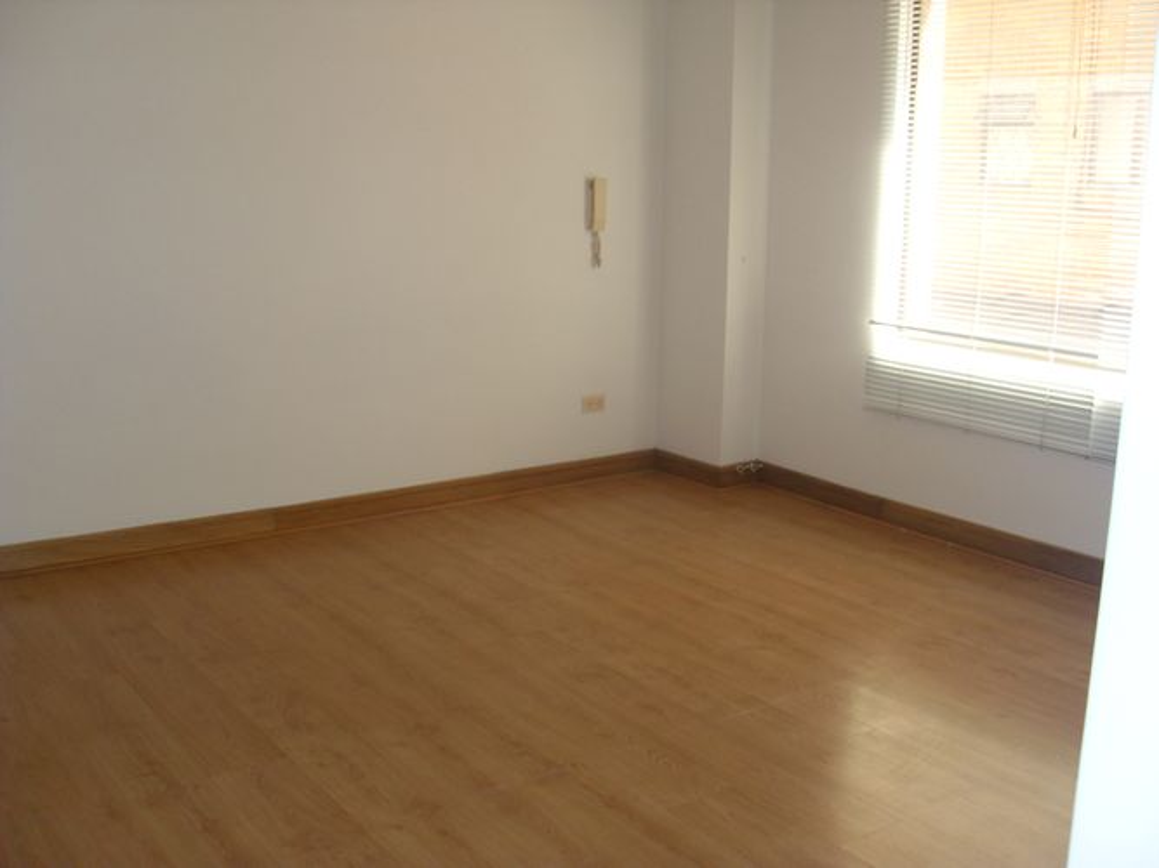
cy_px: 434
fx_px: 1239
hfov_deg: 50.1
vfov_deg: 38.7
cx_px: 580
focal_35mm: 37
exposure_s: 1/45
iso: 100
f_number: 2.8
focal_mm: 6.3
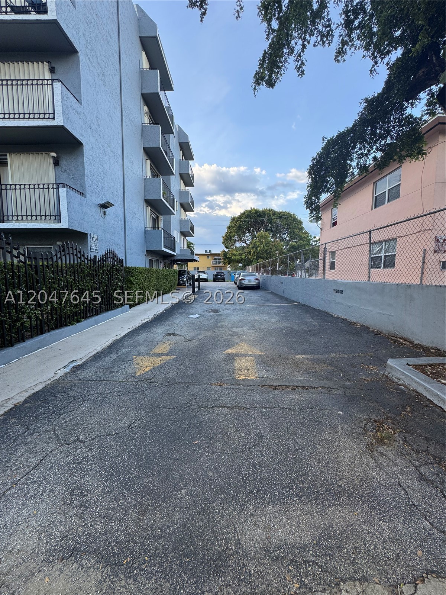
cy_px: 298
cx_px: 223
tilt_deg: -6.9
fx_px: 241
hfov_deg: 85.7
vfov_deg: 102.1
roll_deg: +0.1
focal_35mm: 14
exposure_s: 1/130
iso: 40
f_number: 2.2
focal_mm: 2.22
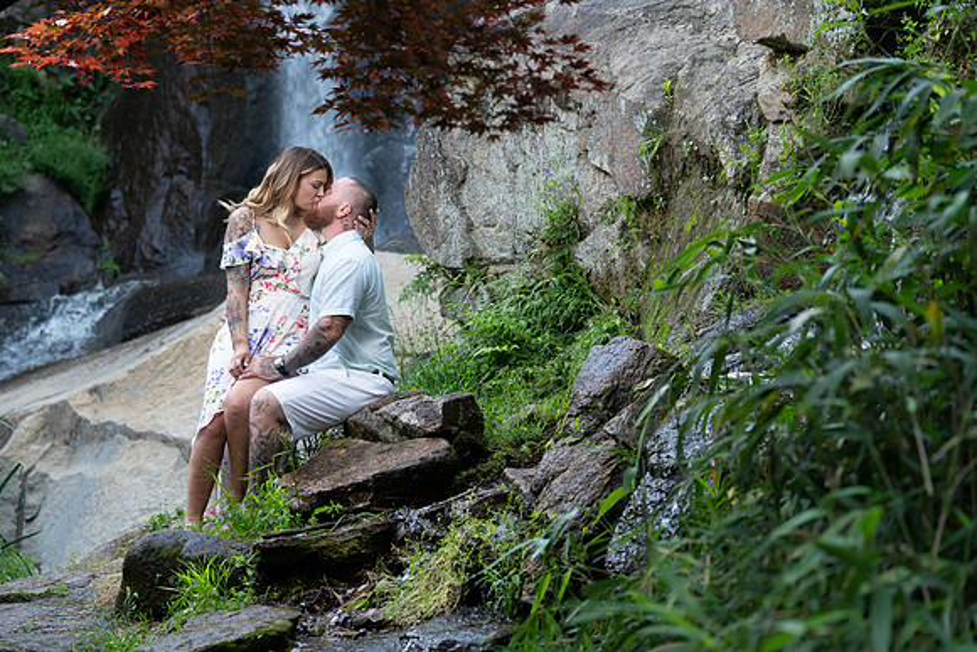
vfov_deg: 16.4
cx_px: 491
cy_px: 336
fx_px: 2264
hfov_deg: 24.4
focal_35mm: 83
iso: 500
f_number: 3.5
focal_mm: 81
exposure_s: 1/200
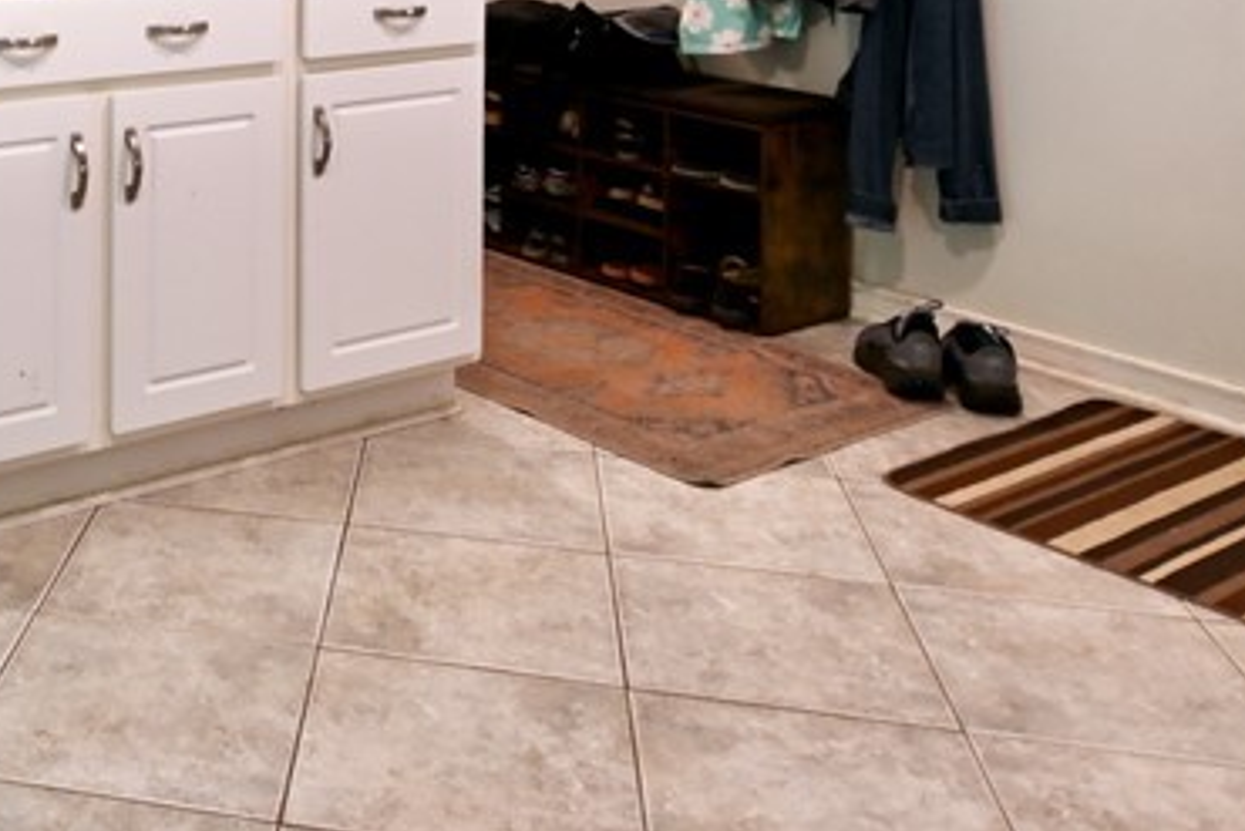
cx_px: 108
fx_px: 1522
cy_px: -205
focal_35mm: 44
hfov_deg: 40.8
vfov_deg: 26.6
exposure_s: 1/10
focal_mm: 10
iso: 125
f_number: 4
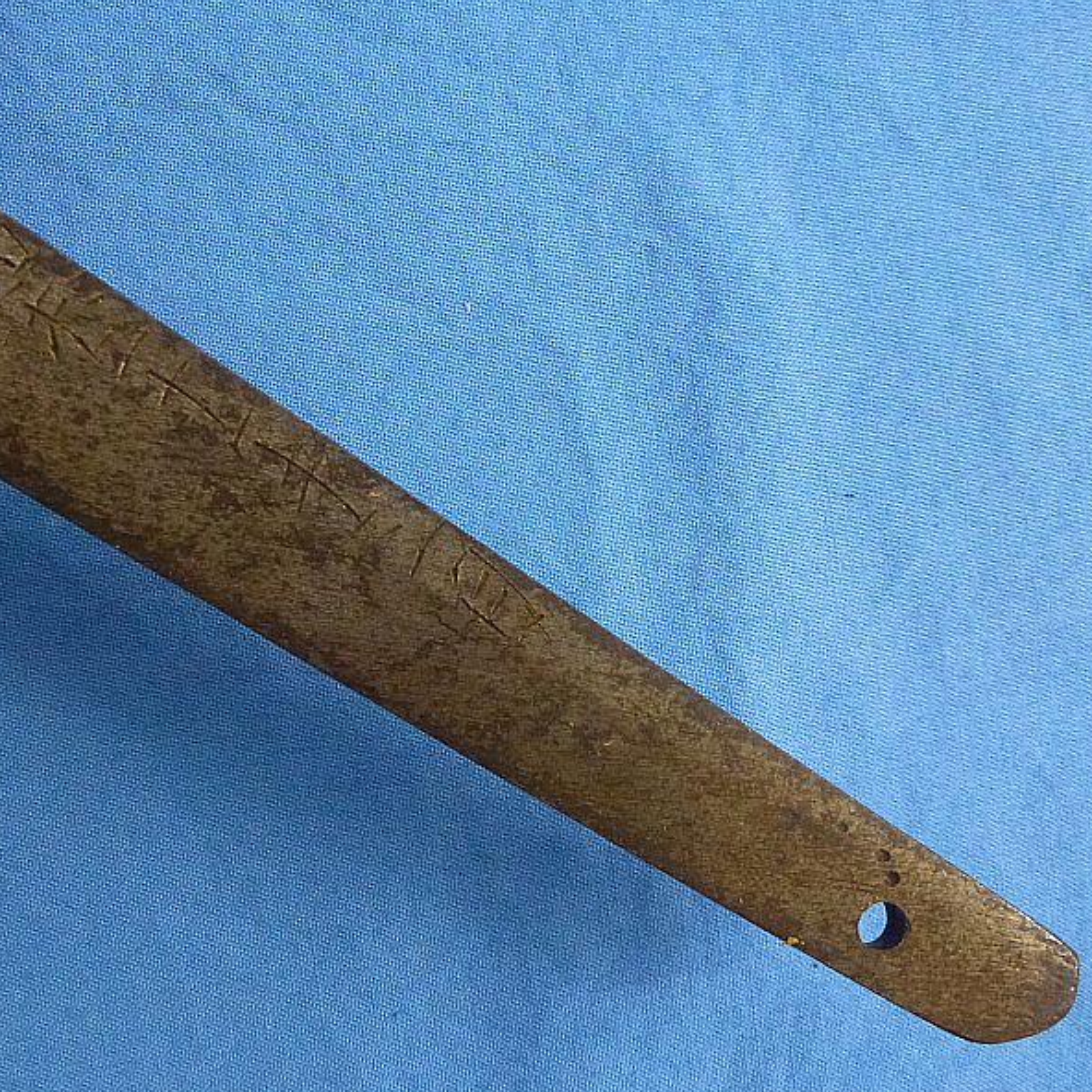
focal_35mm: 43
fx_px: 1535
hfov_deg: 38.9
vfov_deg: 39.2
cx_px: 410
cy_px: 550
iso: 800
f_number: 3.7
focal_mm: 6.4
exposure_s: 1/125
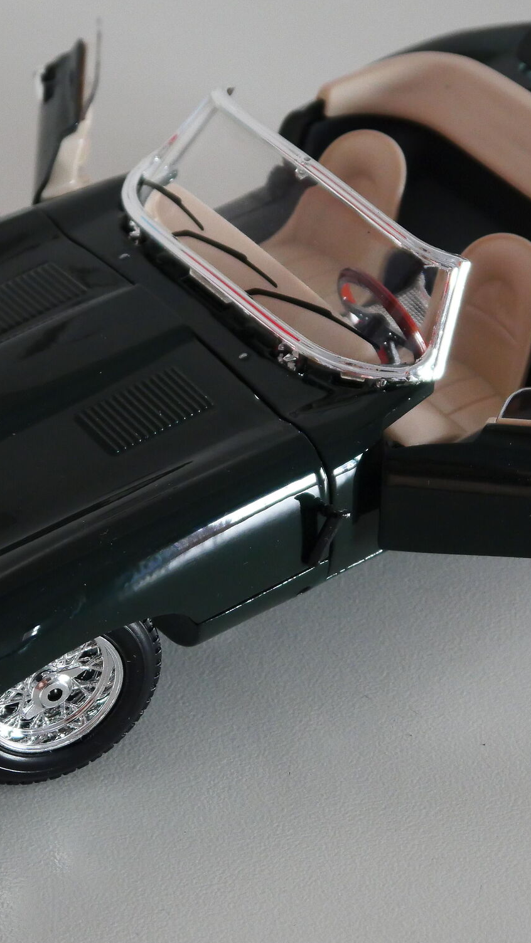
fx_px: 3655
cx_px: 228
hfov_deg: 8.3
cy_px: 478
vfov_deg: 14.7
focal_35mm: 146
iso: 2000
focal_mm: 42
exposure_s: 1/60
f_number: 5.6
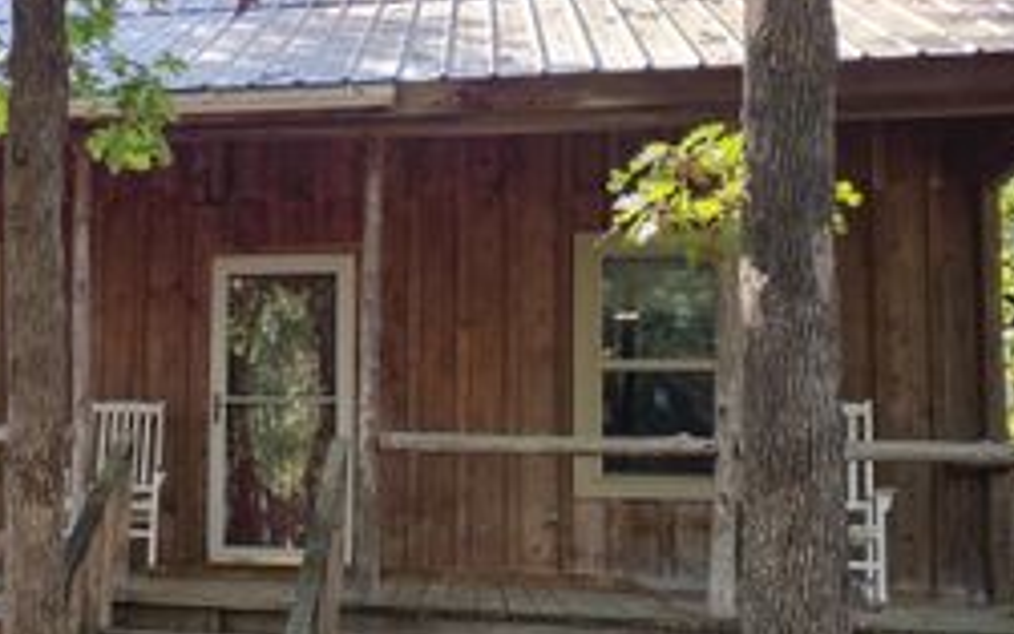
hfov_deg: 33.9
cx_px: 113
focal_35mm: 57
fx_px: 1576
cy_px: 378
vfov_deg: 22.7
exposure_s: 1/292
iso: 100
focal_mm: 4.71
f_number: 1.7
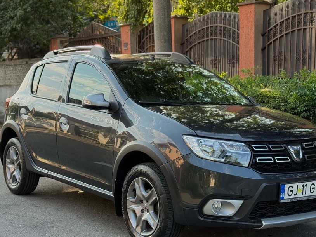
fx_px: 538
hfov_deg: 32.7
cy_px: 136
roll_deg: +0.0
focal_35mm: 59
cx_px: 169
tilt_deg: -4.9
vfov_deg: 24.8
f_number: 1.78
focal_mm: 6.76
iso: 64
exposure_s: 1/333
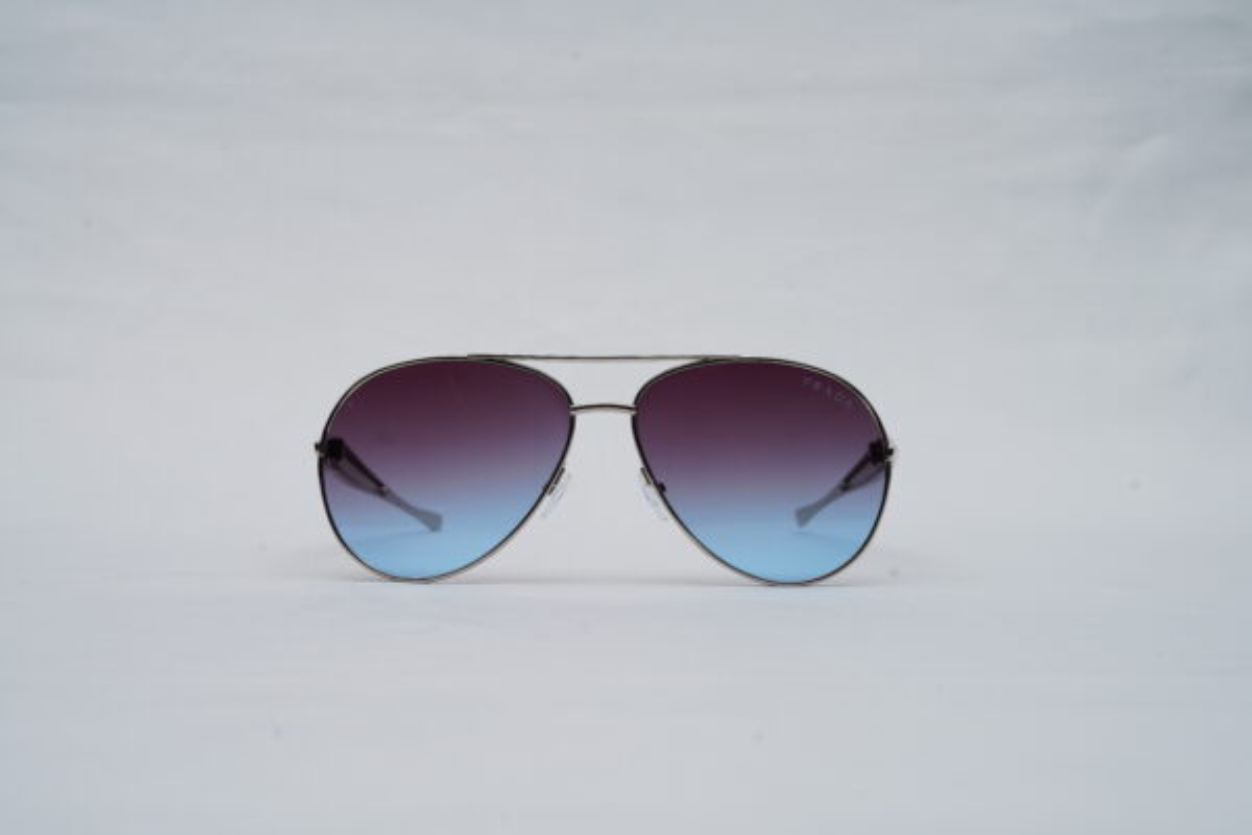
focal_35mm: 50
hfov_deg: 39.6
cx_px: 626
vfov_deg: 27.0
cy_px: 418
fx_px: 1739
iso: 100
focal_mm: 50
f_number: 9
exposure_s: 1/160
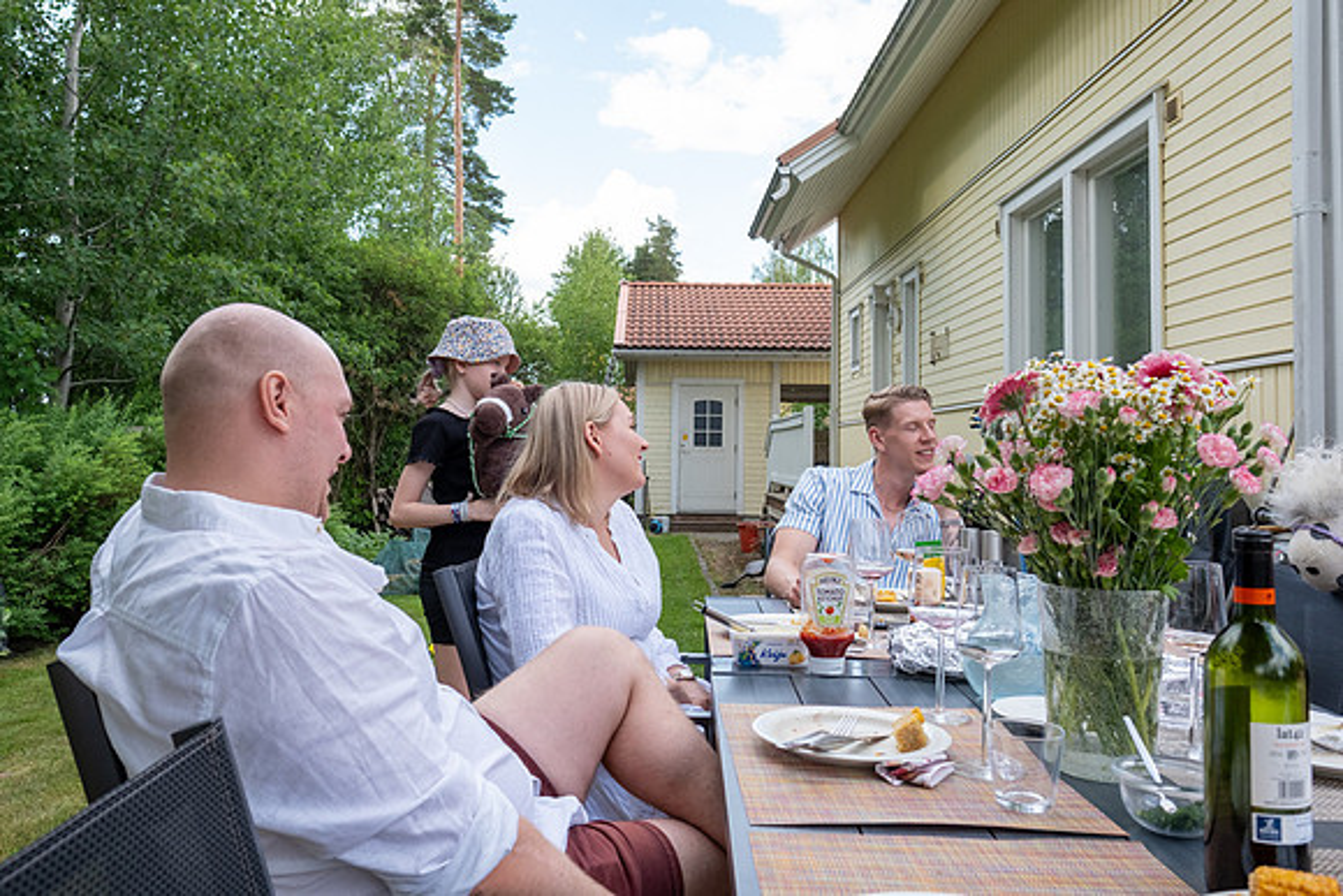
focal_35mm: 27
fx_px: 999
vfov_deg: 48.3
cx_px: 608
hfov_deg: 67.7
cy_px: 422
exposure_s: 1/250
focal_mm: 16
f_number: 5.6
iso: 400
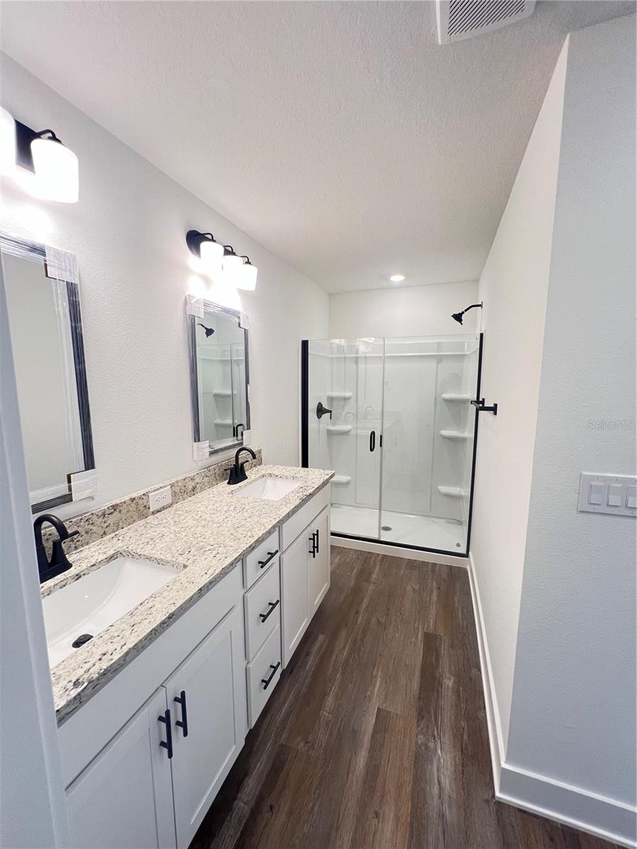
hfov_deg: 89.9
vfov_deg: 106.2
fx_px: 319
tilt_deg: -6.4
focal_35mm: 13
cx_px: 318
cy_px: 424
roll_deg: -0.2
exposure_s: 1/60
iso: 160
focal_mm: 1.57
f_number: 1.8
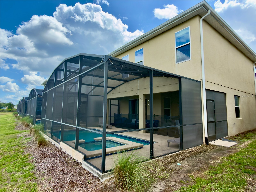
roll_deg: -0.7
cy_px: 96
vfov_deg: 66.0
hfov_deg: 81.7
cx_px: 128
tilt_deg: +6.1
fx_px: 148
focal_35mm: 20
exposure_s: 1/681
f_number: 2.2
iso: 25
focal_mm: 2.22
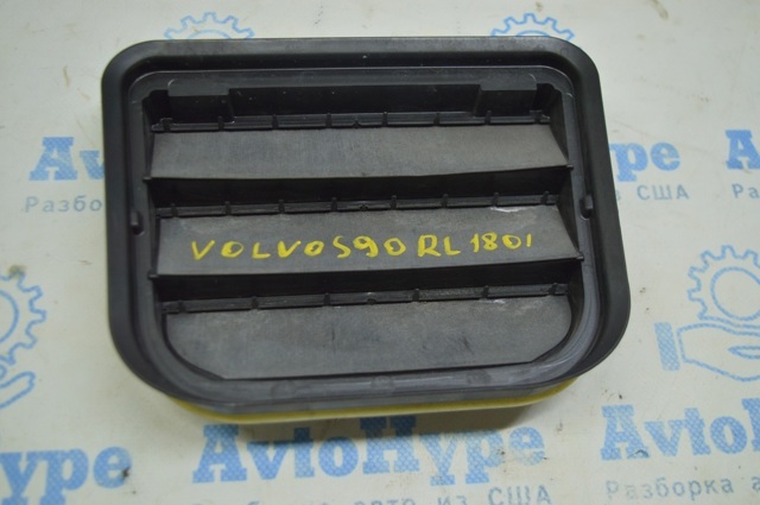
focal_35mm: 40
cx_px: 380
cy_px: 252
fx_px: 854
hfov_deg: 48.0
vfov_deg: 32.9
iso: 400
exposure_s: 1/50
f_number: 4
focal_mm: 27
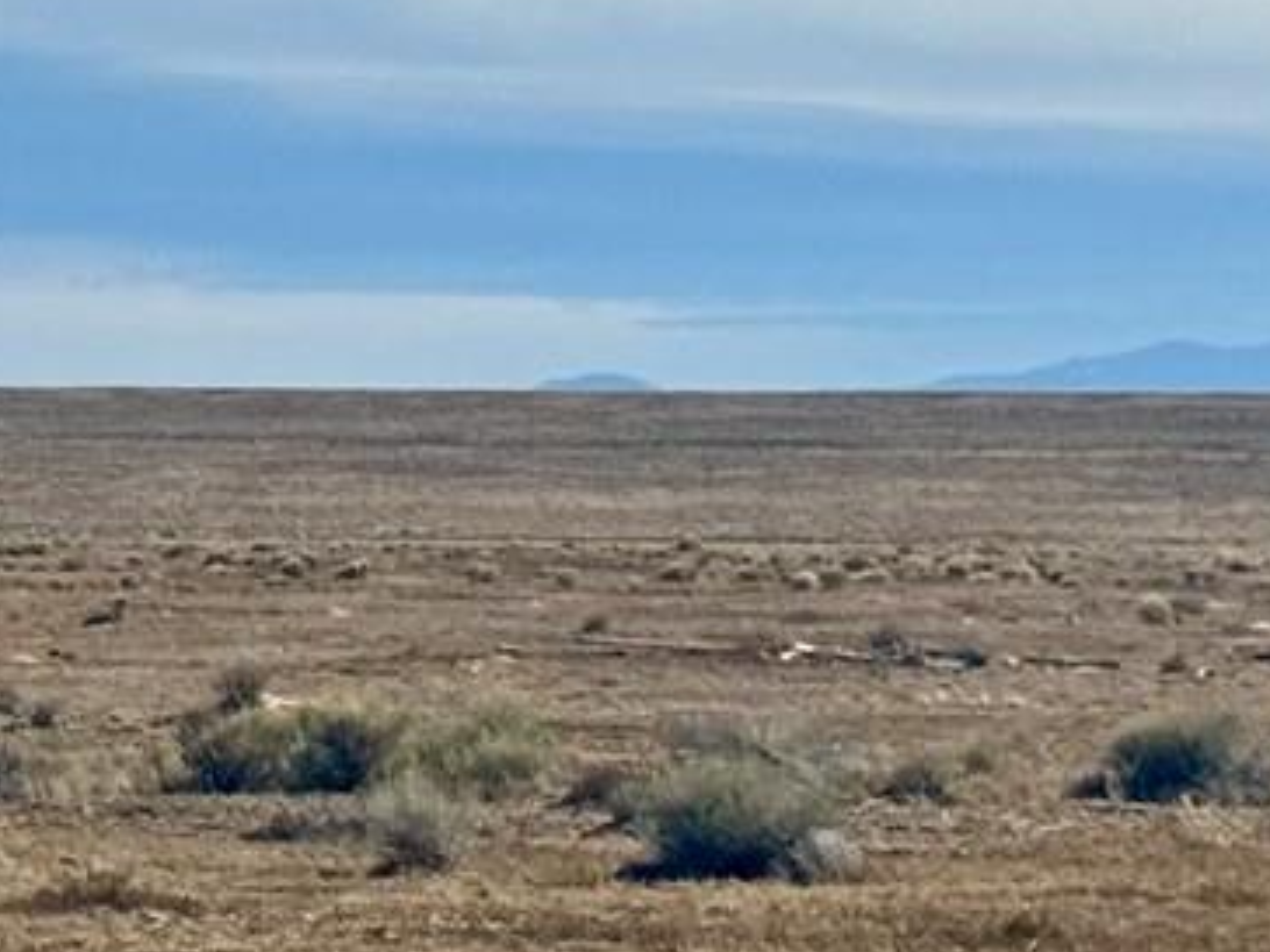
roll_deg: -1.0
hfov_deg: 9.3
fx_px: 7741
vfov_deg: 7.0
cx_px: 199
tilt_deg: -0.9
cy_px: 547
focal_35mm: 211
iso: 80
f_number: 1.78
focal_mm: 6.76
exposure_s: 1/10526
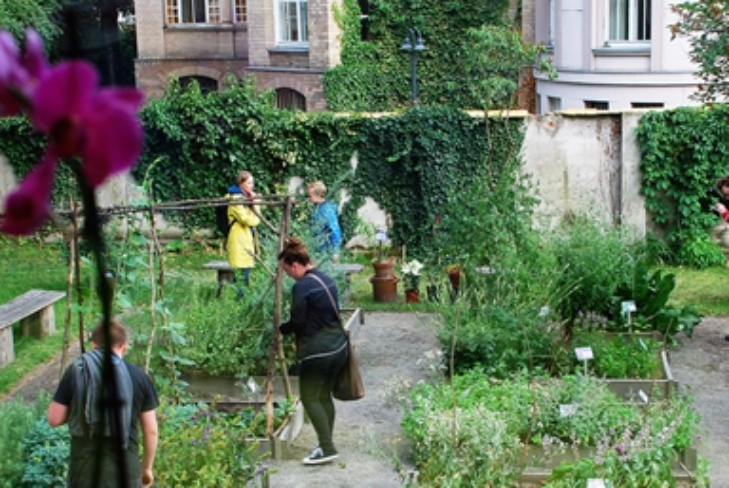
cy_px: 279
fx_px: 1419
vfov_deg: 19.5
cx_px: 376
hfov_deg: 28.8
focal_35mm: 70
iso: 200
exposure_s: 1/60
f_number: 4
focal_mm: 28
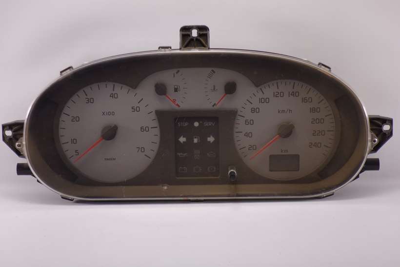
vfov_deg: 17.7
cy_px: 134
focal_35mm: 77
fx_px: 856
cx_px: 200
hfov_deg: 26.3
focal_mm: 28.5
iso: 200
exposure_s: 1/80
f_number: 4
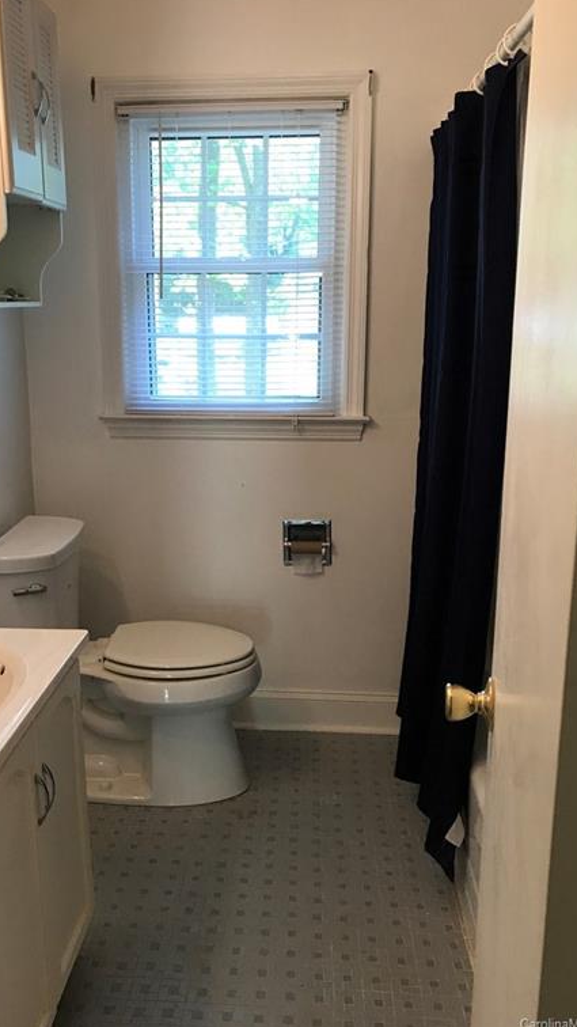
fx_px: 844
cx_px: 246
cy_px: 512
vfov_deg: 62.6
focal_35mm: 31
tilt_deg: -12.4
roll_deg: +0.2
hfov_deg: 37.7
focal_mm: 3.99
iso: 32
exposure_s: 1/30
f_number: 1.8
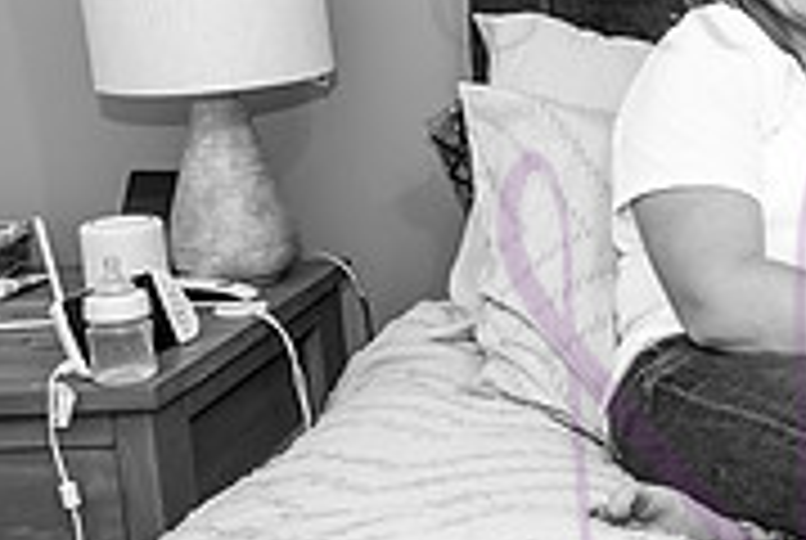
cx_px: 1224
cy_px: 197
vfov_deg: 16.9
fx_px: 1816
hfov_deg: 21.0
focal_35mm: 81
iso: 800
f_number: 4
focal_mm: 24
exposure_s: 1/320
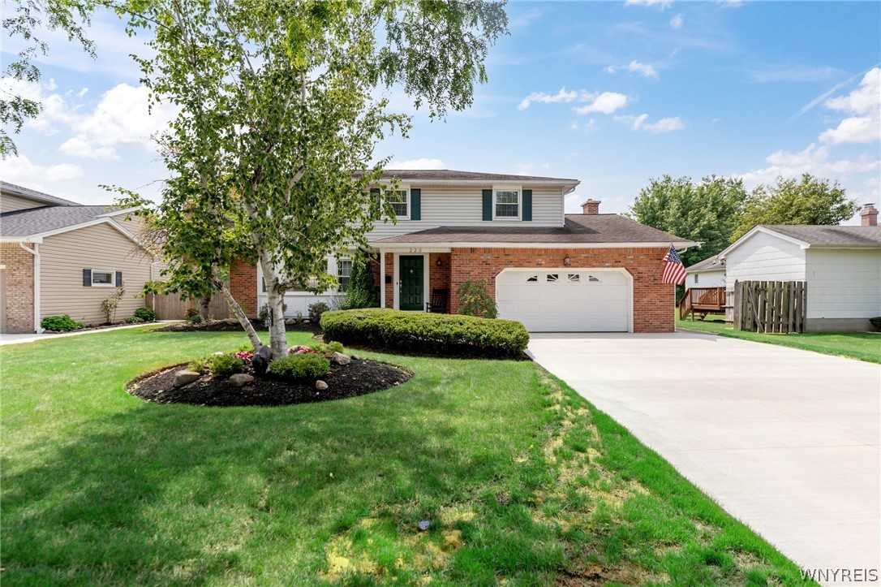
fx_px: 435
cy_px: 294
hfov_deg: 90.7
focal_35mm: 18
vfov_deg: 67.9
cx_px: 440
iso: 100
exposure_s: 1/800
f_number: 4.5
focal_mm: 17.8
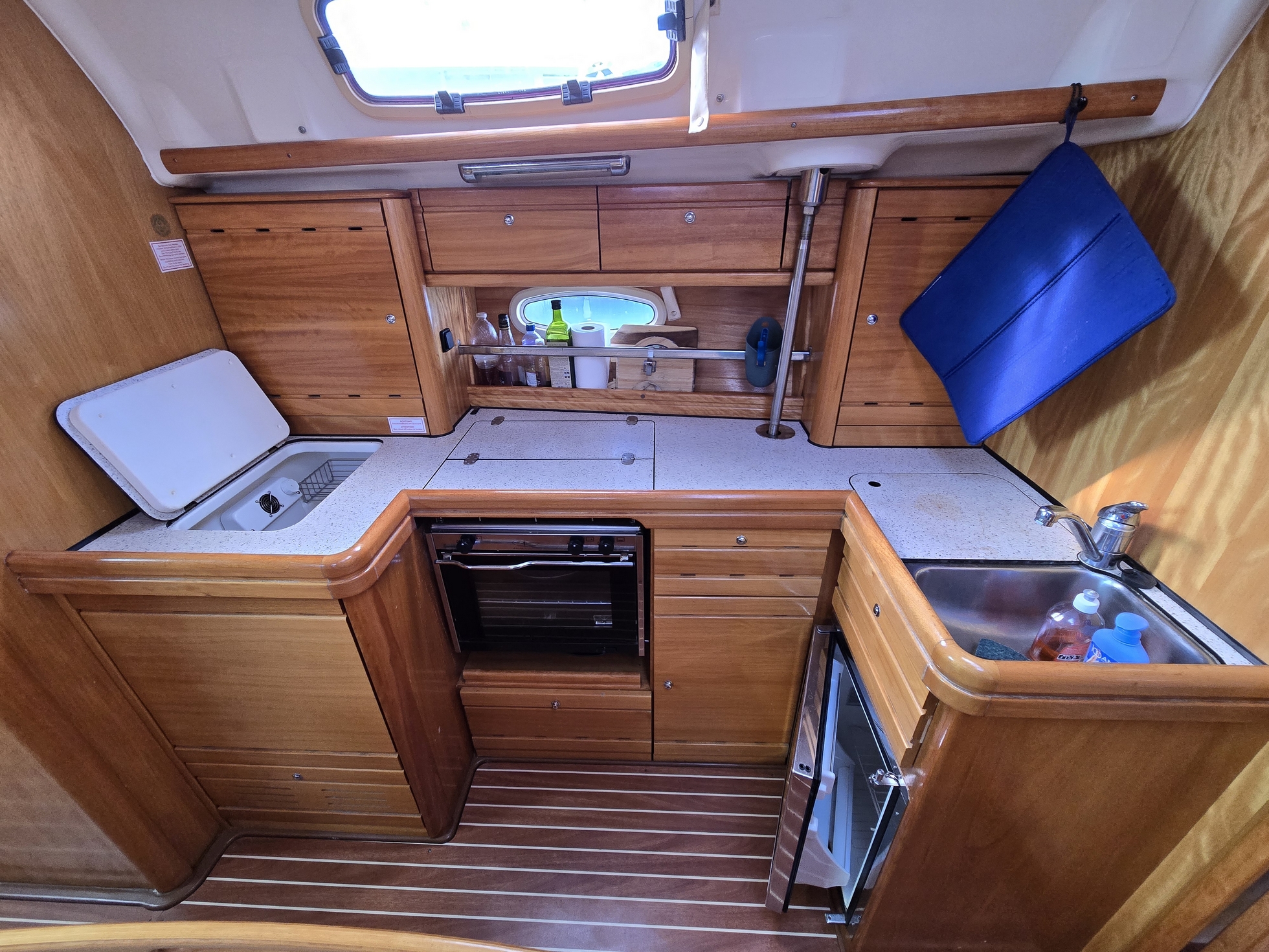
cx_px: 634
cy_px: 476
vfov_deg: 89.9
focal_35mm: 13
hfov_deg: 106.2
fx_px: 477
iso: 400
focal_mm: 2.2
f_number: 2.2
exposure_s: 1/100
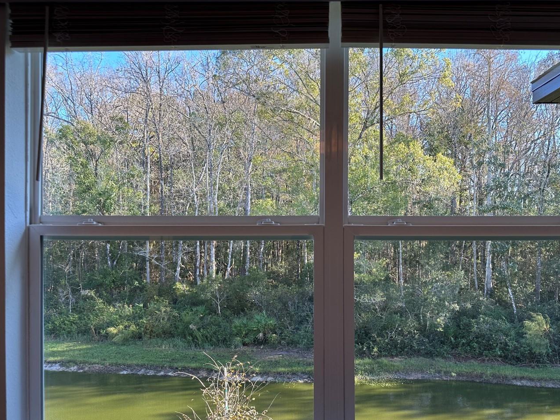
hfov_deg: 59.7
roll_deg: -0.7
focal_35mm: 30
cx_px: 323
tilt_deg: -0.3
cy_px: 232
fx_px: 485
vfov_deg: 46.7
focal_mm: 6.86
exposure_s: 1/253
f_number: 1.78
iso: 80
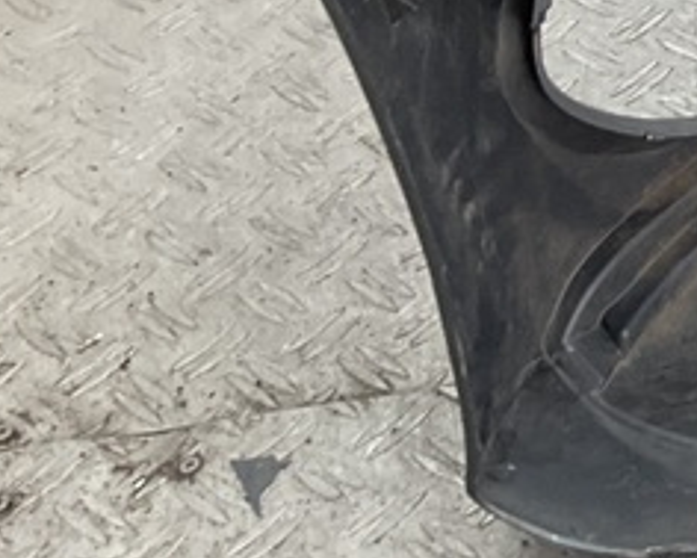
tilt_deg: -29.6
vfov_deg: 12.0
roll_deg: -9.7
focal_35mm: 121
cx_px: 1373
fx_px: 2497
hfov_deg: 13.7
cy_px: -369
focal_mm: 3
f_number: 1.8
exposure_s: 1/120
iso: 25
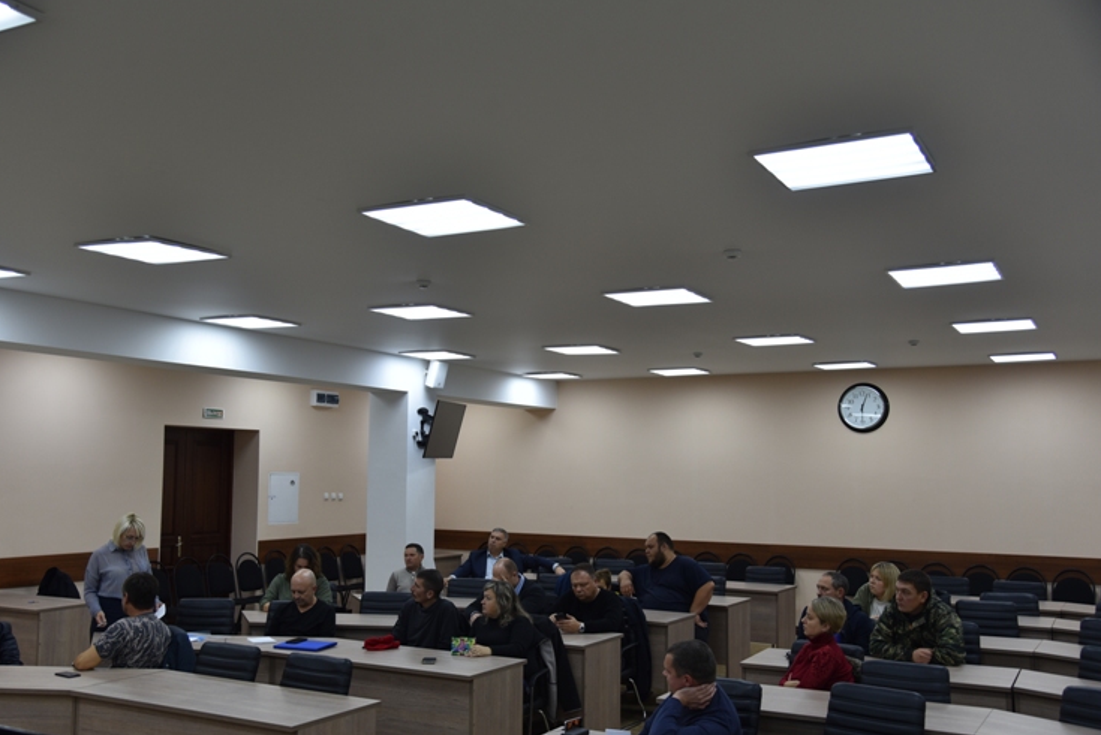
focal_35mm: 37
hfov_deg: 51.8
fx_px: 1132
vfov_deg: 36.0
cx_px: 508
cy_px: 386
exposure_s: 1/80
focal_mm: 34
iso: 400
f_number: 4.5
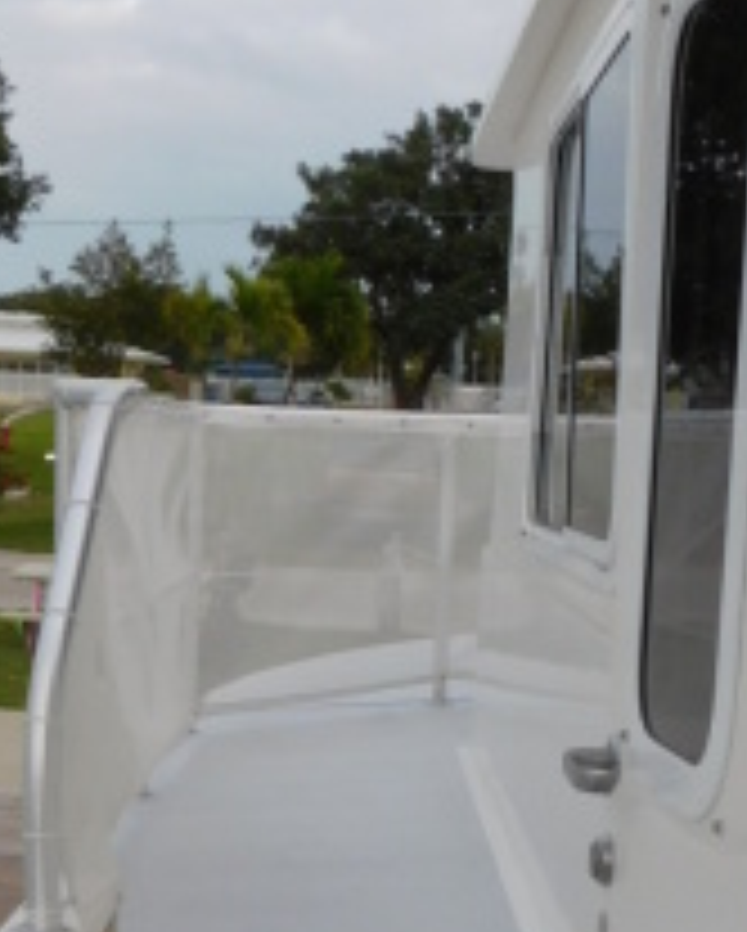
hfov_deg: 23.5
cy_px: 837
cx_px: 374
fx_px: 1794
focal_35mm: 65
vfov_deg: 28.0
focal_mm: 4
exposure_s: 1/400
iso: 125
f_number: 3
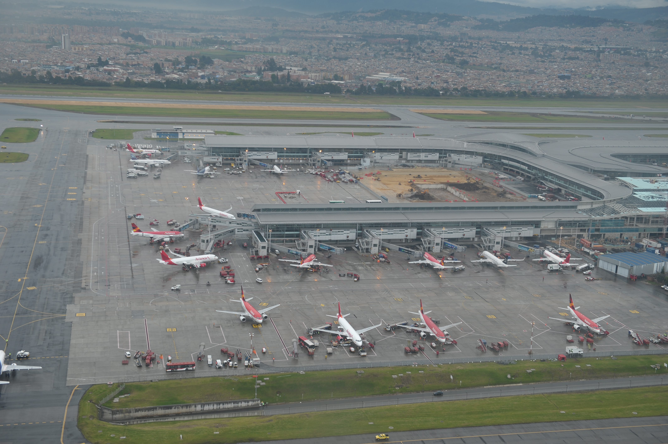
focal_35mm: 50
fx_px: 927
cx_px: 334
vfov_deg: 27.0
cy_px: 222
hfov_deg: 39.6
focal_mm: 50
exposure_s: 1/250
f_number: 4
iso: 200
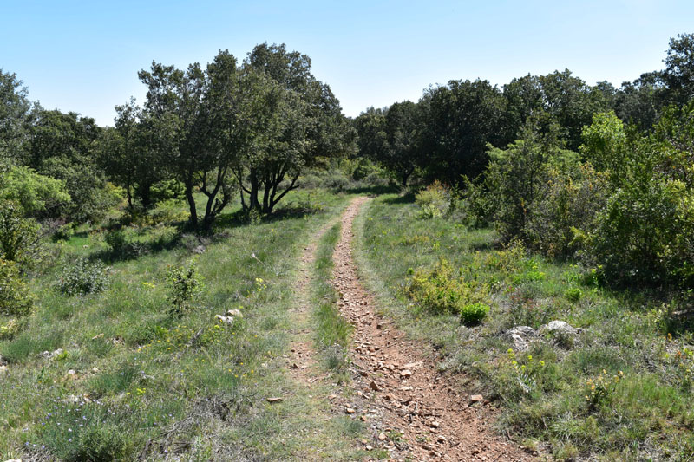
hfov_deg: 59.5
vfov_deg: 41.7
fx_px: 607
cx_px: 347
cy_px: 231
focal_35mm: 32
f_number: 11
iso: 400
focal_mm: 21
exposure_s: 1/400
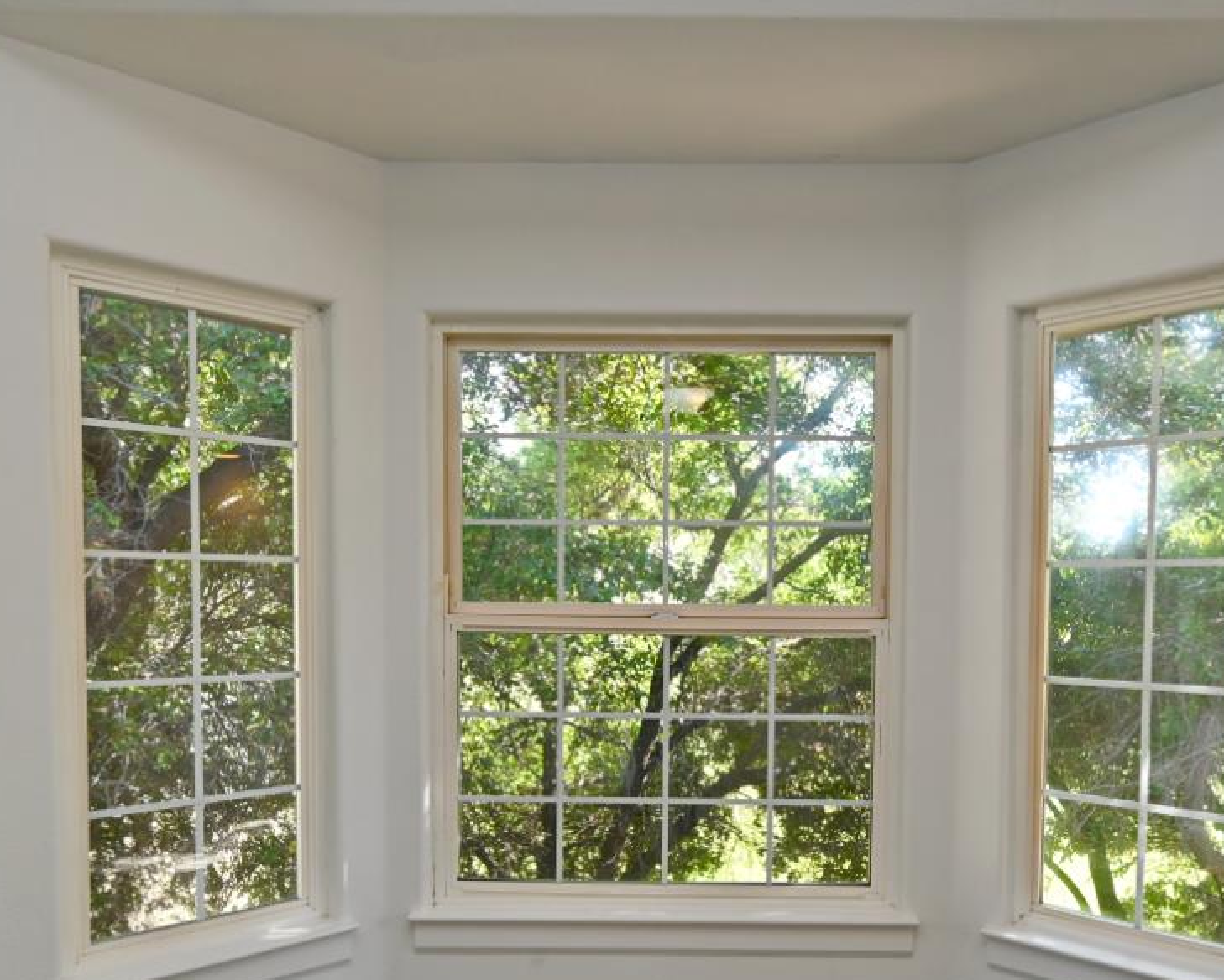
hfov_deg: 64.0
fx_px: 979
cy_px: 631
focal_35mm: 27
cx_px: 648
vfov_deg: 52.5
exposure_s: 1/60
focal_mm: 14
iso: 220
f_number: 4
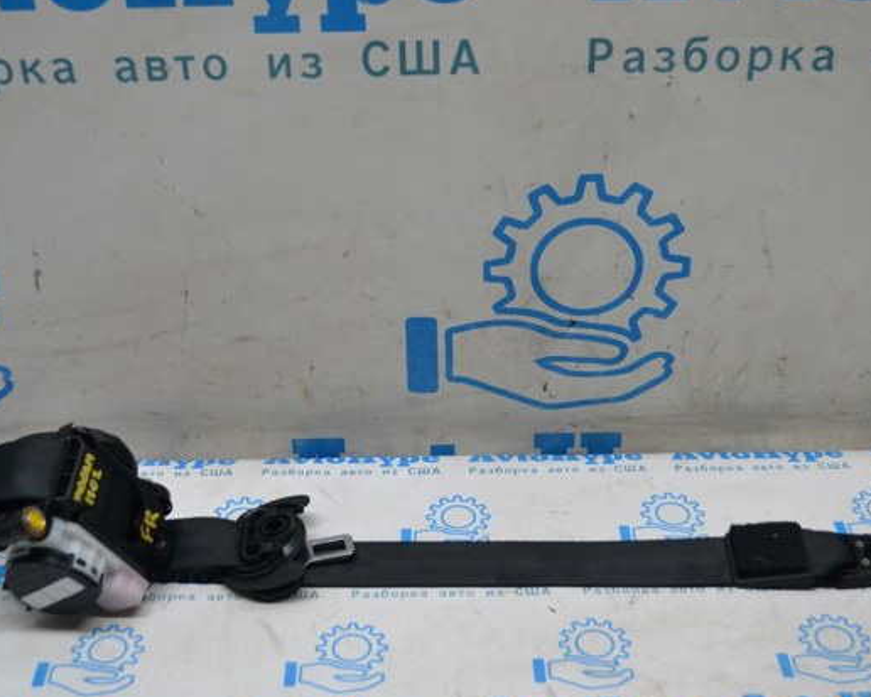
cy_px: 353
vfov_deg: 29.9
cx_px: 451
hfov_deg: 36.9
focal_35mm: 51
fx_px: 1304
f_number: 4.5
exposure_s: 1/500
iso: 2000
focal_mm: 29
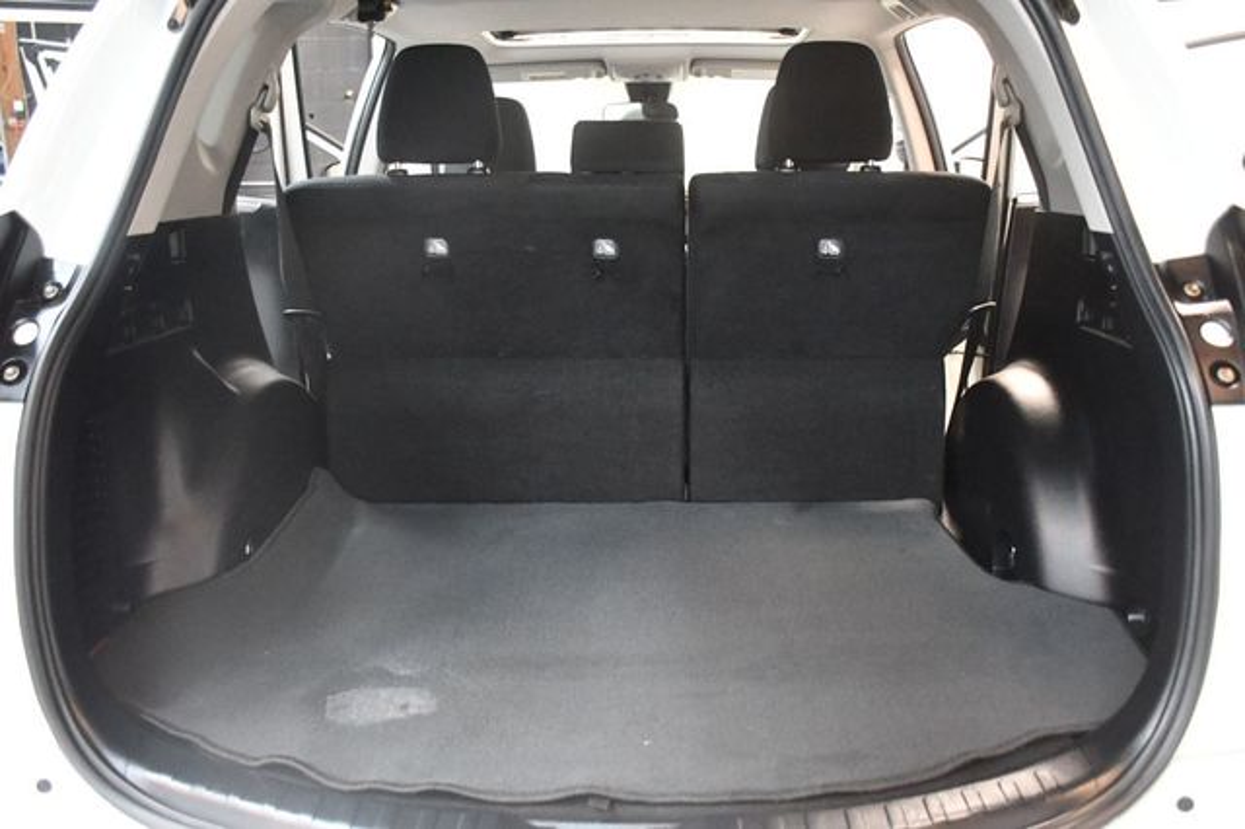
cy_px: 414
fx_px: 1141
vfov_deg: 39.9
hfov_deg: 57.2
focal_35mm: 33
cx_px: 622
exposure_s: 1/60
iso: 9000
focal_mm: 22
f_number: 3.5
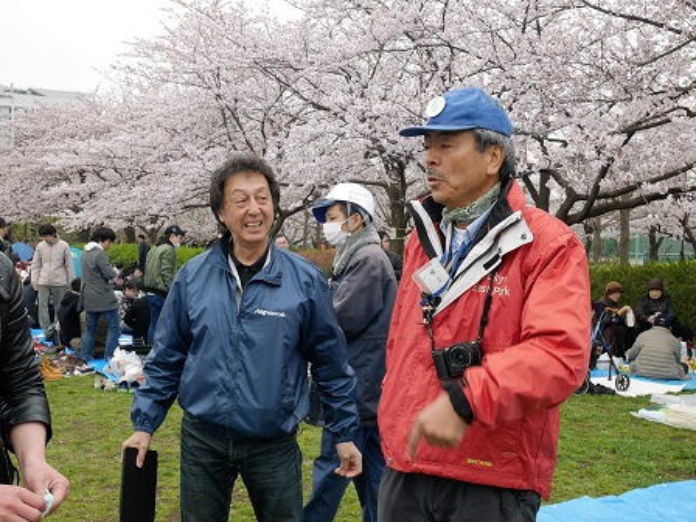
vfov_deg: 34.3
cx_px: 348
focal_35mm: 42
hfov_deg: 44.8
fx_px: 844
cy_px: 261
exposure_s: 1/125
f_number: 6.3
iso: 200
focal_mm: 21
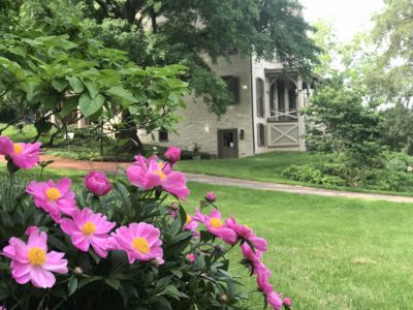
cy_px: 155
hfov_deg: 33.8
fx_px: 680
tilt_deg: +1.3
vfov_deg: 25.7
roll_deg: +2.1
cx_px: 206
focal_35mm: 57
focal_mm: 6.6
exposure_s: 1/120
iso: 25
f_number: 2.8
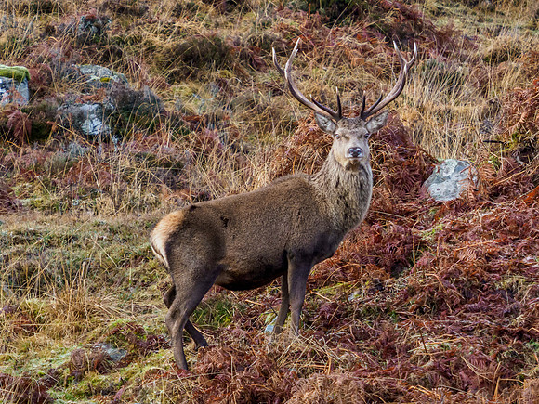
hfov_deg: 5.4
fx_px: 5765
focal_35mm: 370
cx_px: 363
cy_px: 152
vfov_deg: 4.0
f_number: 6.3
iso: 1600
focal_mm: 128
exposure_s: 1/200
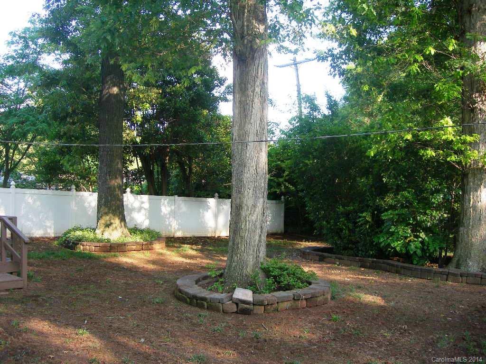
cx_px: 243
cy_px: 182
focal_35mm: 38
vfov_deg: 37.7
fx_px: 534
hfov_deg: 49.0
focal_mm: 7.8
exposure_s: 1/98.7
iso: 50
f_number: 2.8
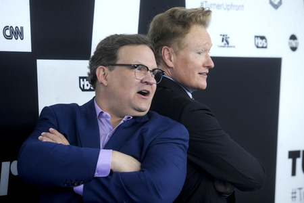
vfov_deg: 8.3
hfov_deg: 12.5
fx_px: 1393
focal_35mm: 165
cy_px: 102
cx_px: 152
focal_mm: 165
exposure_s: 1/200
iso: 640
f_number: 6.3
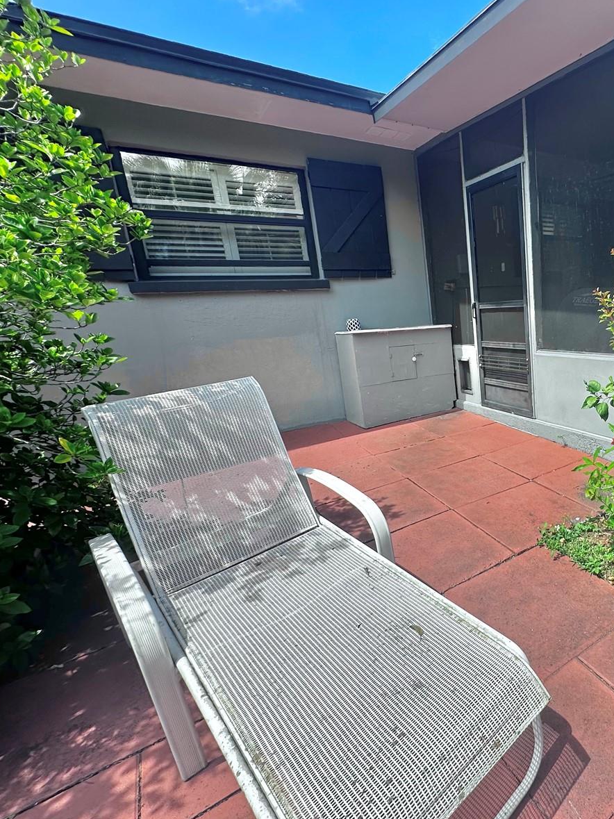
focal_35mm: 19
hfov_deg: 60.8
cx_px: 522
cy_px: 404
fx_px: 449
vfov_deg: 84.7
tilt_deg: -12.0
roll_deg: +2.9
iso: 40
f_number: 2.2
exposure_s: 1/690
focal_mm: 2.22
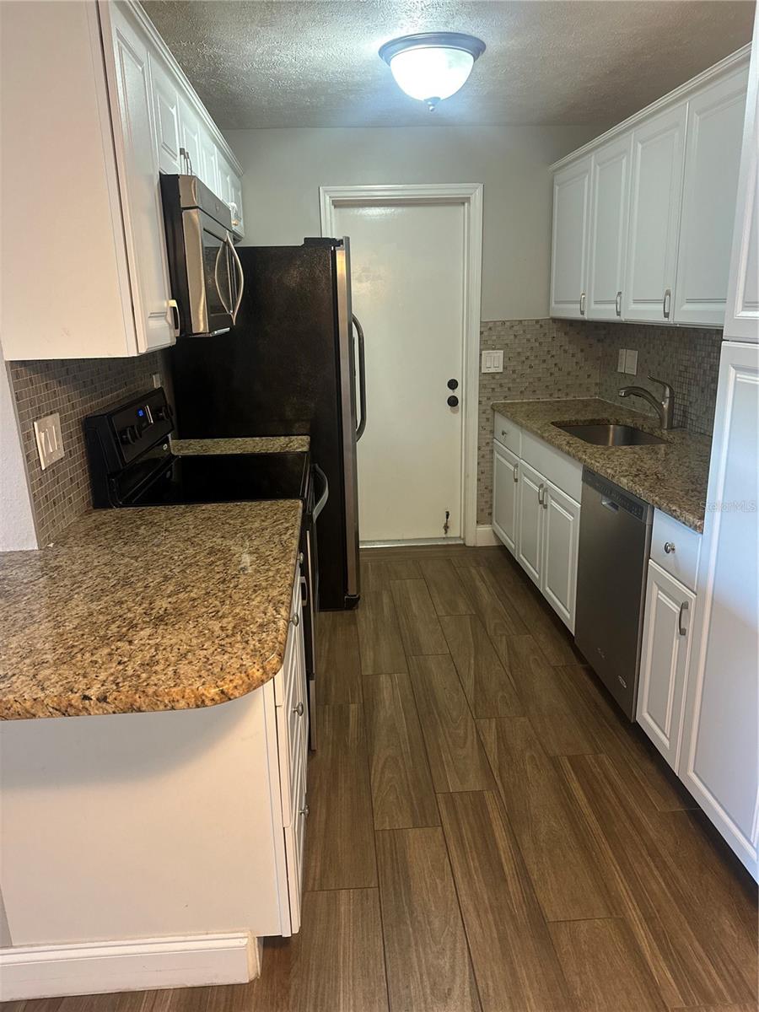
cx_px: 380
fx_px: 702
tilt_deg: -15.5
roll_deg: +2.0
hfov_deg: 56.8
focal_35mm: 24
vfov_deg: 71.6
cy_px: 506
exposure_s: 1/60
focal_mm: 6.86
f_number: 1.78
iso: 320
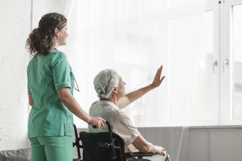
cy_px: 80
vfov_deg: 16.1
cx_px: 121
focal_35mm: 85
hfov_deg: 23.9
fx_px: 571
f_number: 2.8
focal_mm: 85
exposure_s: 1/100
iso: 400
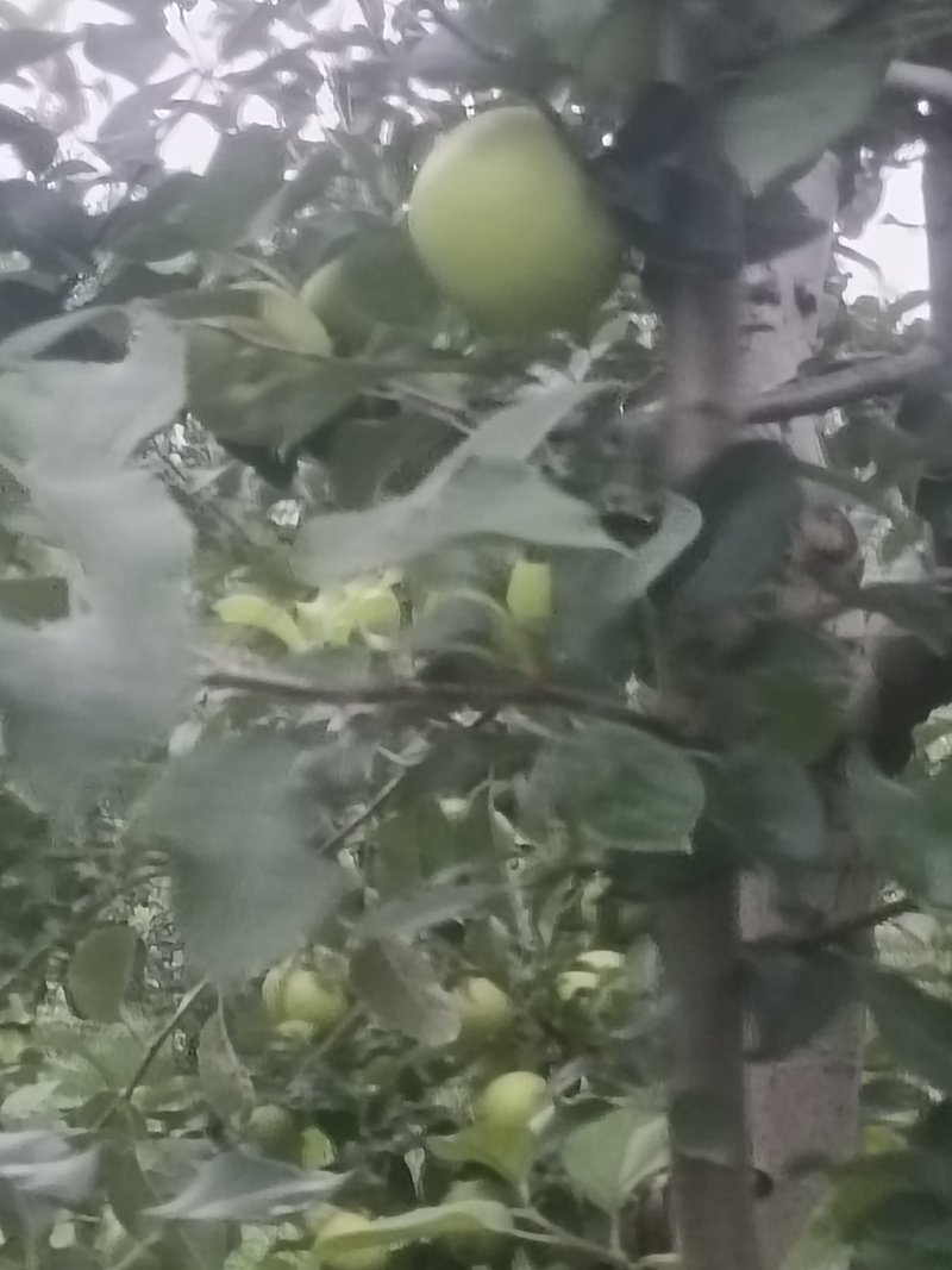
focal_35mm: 113
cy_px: 635
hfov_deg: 13.1
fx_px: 4144
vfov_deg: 17.4
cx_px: 476
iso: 511
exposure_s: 1/50
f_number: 1.8
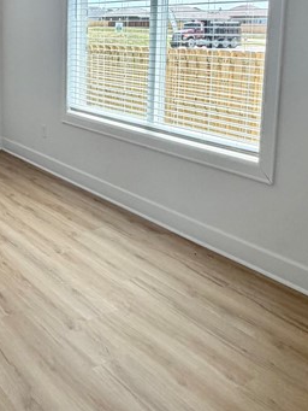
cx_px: 14
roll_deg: -0.1
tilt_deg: -11.7
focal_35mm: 42
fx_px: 498
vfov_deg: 43.1
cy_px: 95
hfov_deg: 32.2
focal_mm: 2.22
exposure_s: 1/121
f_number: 2.2
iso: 64
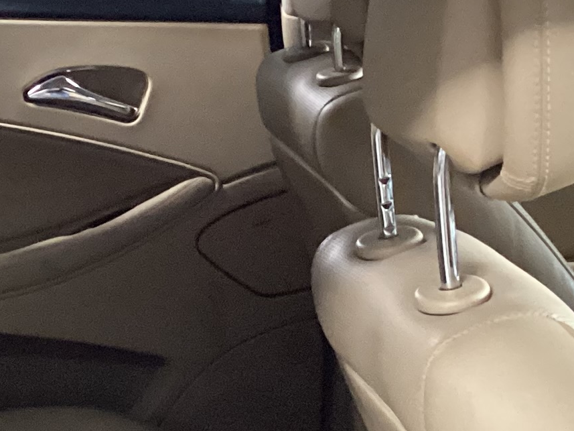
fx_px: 1957
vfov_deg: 12.0
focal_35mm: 118
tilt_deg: -26.9
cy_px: 632
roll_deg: +0.8
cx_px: 104
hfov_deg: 16.5
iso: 500
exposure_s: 1/25
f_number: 2.4
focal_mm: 3.3
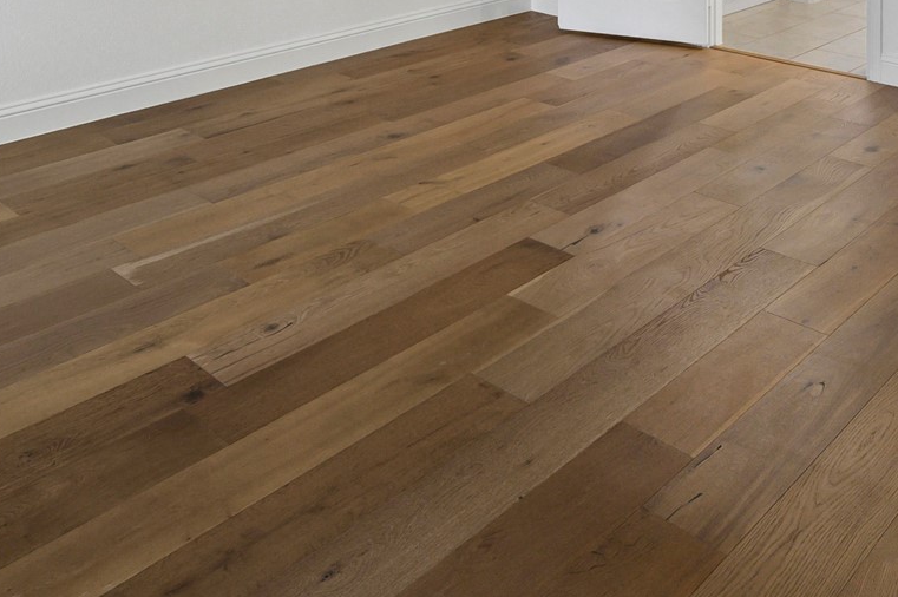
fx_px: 997
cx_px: 529
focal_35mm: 40
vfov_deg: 26.7
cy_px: -228
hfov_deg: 48.3
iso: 1600
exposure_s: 1/8
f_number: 8
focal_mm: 14
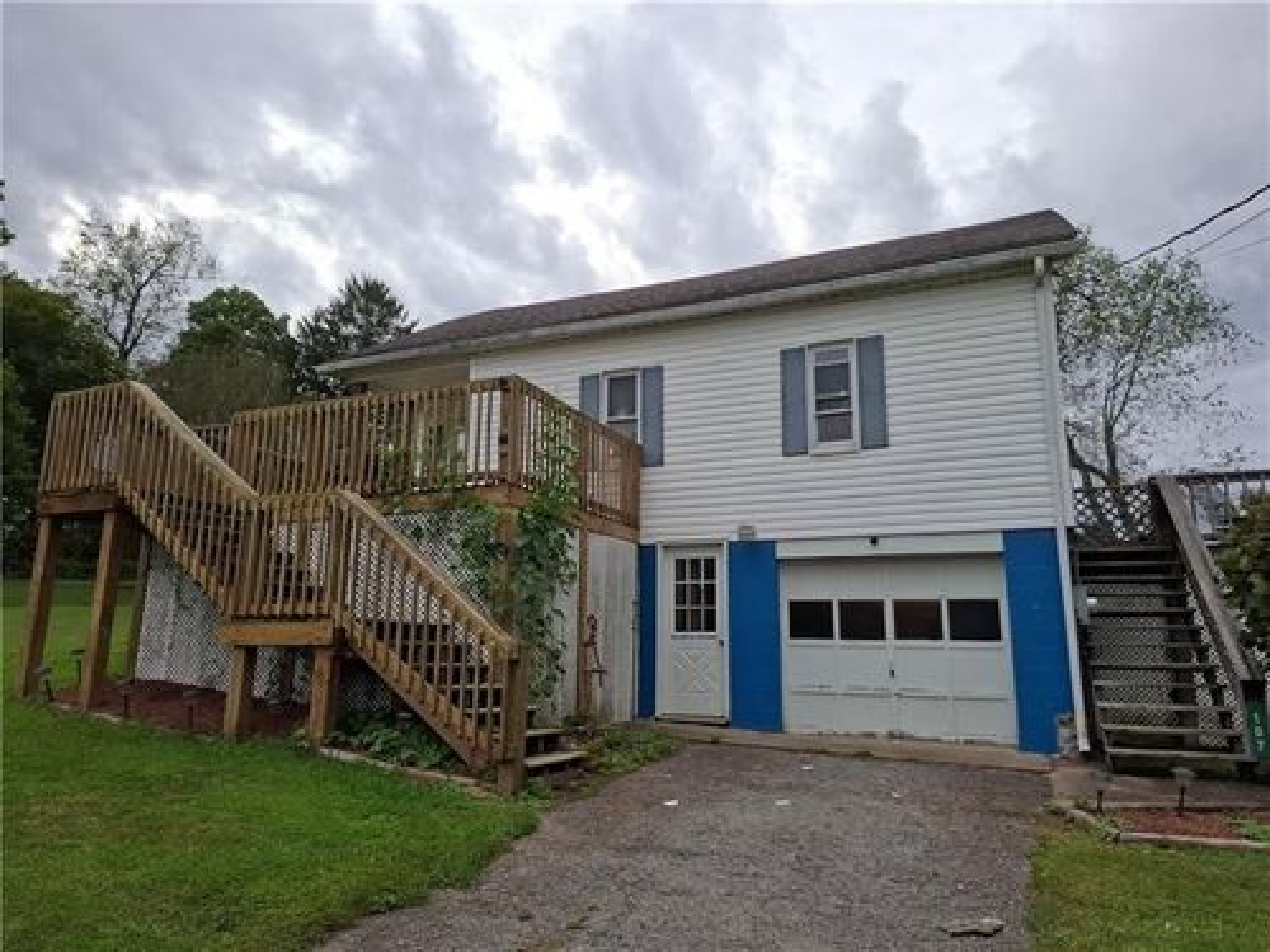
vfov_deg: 58.9
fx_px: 844
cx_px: 635
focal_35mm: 23
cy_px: 476
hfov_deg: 73.9
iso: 50
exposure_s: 1/848
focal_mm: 5.54
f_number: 1.8
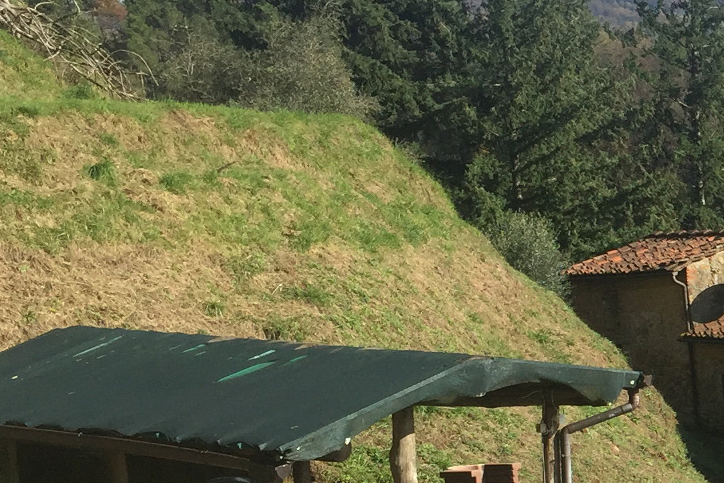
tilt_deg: -6.4
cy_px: 457
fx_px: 1830
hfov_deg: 19.7
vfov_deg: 14.8
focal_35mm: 91
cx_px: 1063
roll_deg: +2.0
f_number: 2.2
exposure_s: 1/1522
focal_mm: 4.15
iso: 32
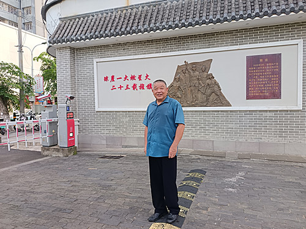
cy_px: 114
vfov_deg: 56.8
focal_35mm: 24
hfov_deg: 71.6
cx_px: 153
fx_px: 212
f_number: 1.75
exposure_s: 1/100
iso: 160
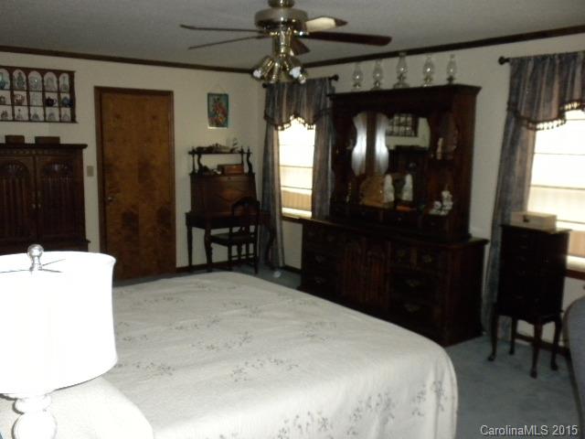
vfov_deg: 38.7
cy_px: 220
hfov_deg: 50.1
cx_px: 292
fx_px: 625
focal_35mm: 37
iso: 400
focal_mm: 6.6
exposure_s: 1/30
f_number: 3.5
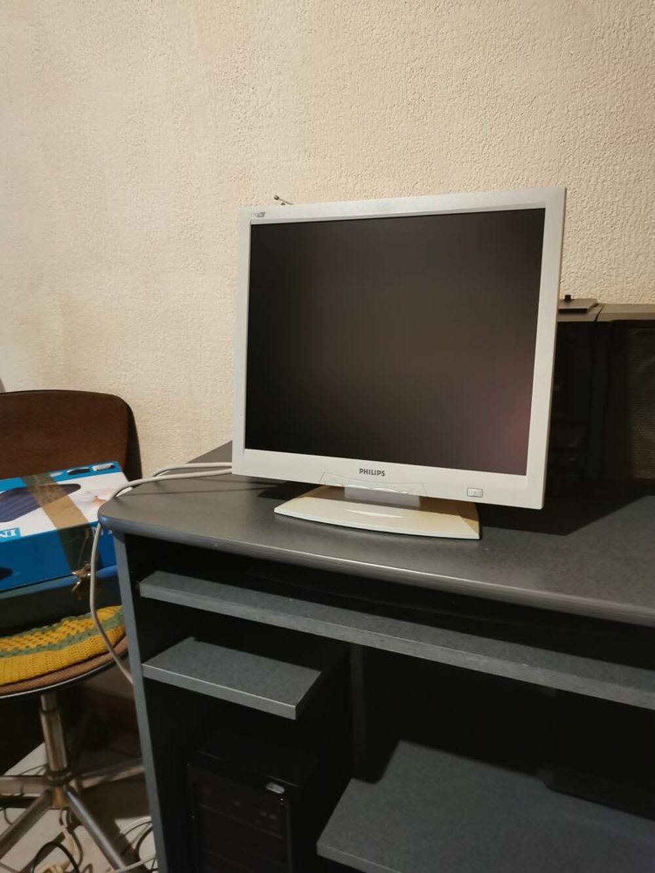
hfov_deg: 51.4
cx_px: 328
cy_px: 436
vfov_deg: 65.3
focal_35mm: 27
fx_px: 681
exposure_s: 1/20
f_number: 1.8
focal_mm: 5.58
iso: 640
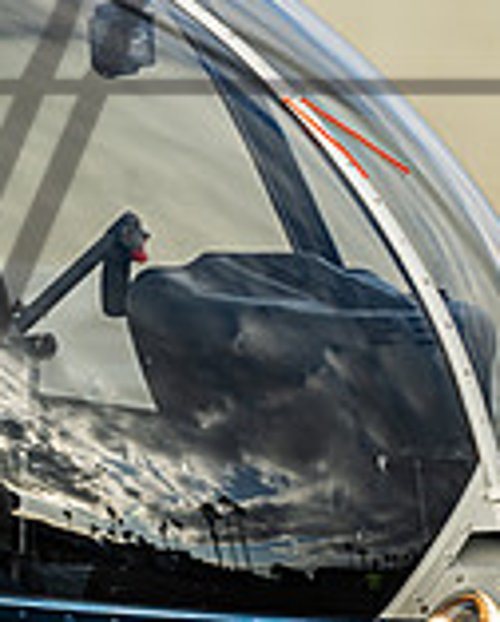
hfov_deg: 0.9
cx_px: -166
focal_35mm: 1699
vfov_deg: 1.1
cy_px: 8
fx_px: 31367
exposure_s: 1/250
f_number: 7.1
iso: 125
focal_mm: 400
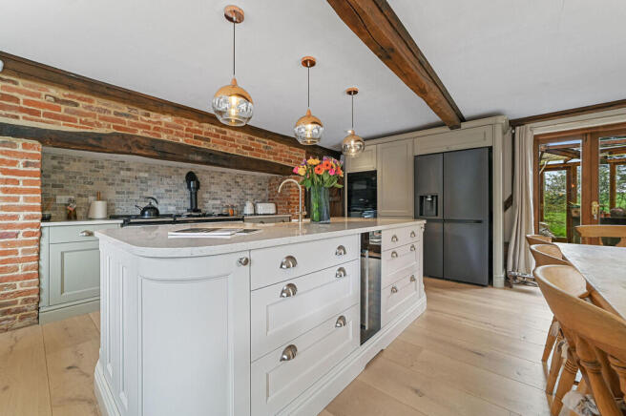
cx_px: 313
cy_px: 208
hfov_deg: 104.3
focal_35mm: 14
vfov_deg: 81.1
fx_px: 243
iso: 400
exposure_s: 1/3
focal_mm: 14
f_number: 8
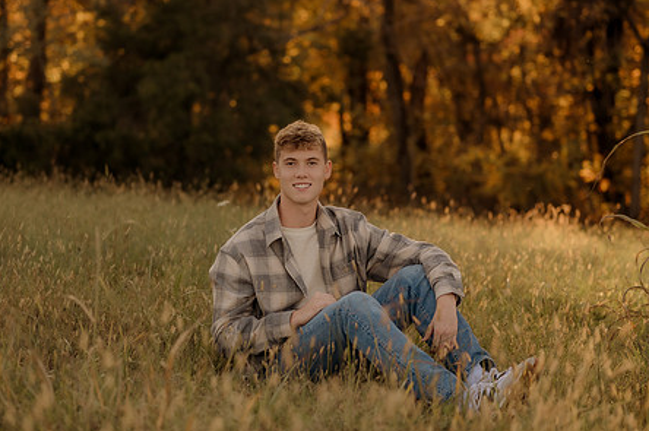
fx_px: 1765
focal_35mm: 98
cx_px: 267
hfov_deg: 20.8
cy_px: 184
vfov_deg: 13.9
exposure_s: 1/1250
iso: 250
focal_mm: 50
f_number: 1.8
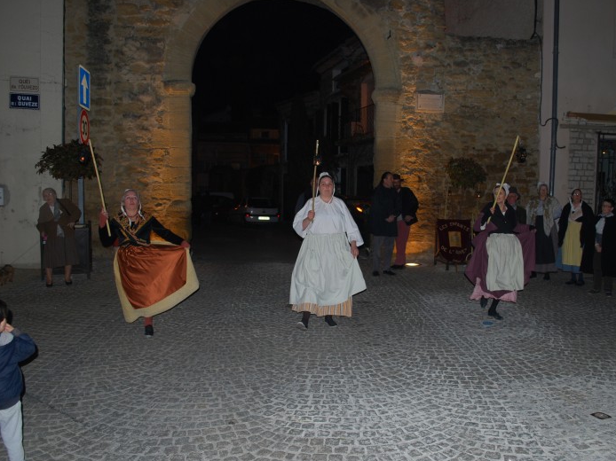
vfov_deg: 46.8
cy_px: 235
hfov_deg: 59.8
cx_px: 345
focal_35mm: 30
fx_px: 534
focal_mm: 18
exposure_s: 1/60
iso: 250
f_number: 3.5
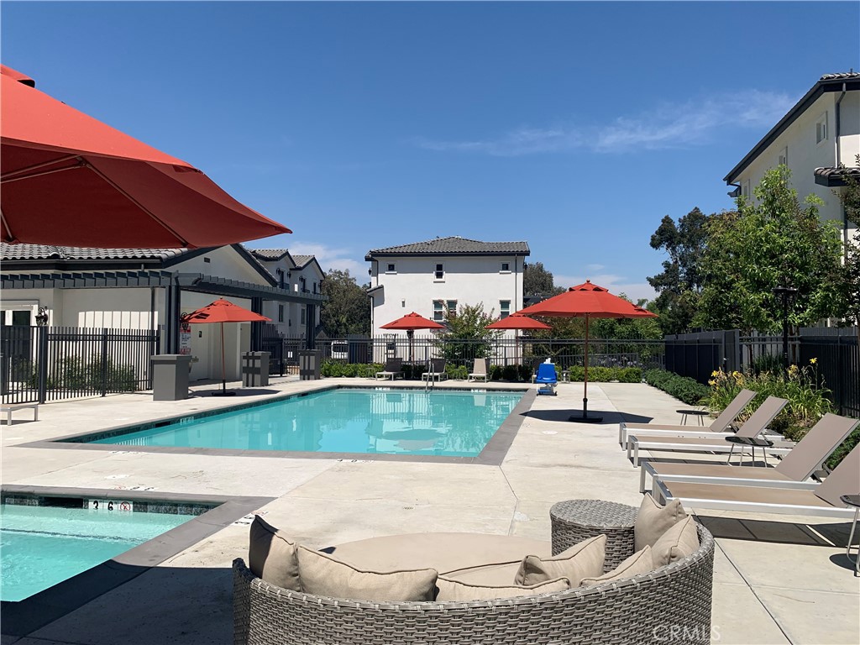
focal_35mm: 26
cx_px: 430
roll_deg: -0.9
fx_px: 646
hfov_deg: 67.3
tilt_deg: +1.2
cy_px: 322
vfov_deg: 53.1
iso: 25
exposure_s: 1/3788
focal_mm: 4.25
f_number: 1.8
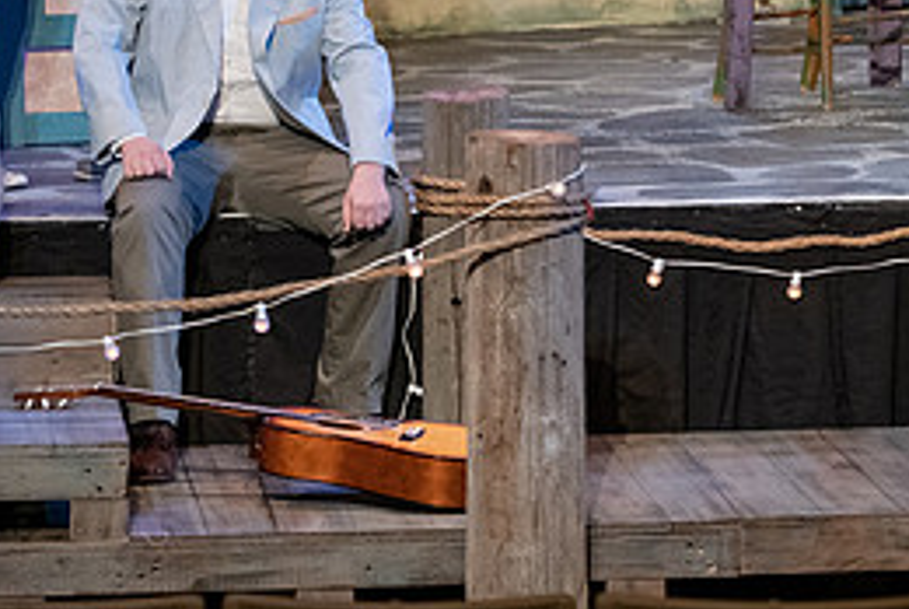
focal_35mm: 234
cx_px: 189
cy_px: -26
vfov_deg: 5.9
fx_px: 5915
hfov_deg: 8.8
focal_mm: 105
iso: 4000
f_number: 3.2
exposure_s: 1/250
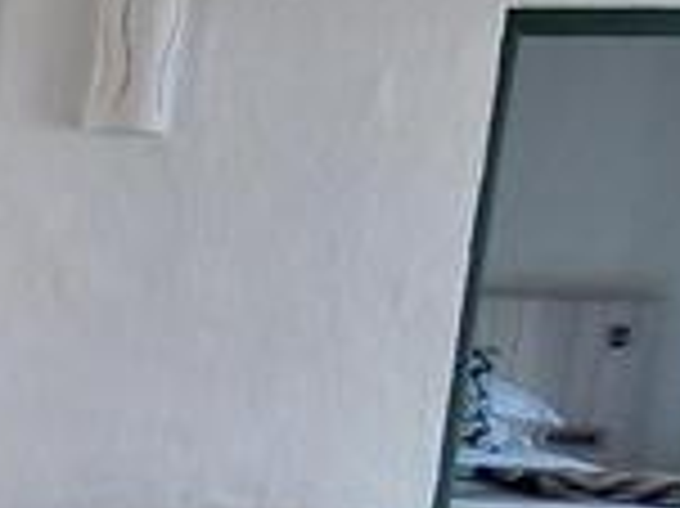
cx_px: -703
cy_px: 463
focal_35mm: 85
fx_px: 1668
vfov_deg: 17.1
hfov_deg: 16.8
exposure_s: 1/100
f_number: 2.2
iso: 50
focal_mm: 1.64
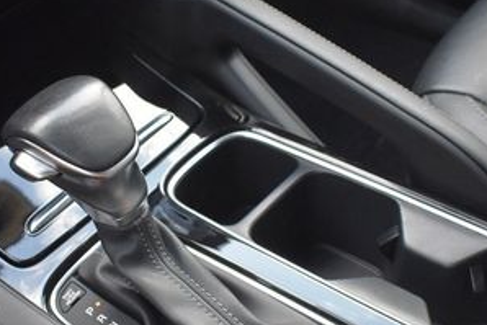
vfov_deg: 23.2
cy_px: 234
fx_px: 785
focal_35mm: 58
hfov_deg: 34.4
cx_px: 217
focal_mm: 18
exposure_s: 1/200
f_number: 3.5
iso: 800
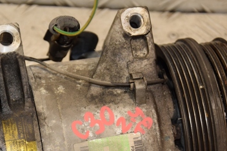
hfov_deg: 12.2
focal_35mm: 169
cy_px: 124
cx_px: 77
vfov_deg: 8.1
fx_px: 1065
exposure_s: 1/160
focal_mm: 62
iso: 800
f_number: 5.3
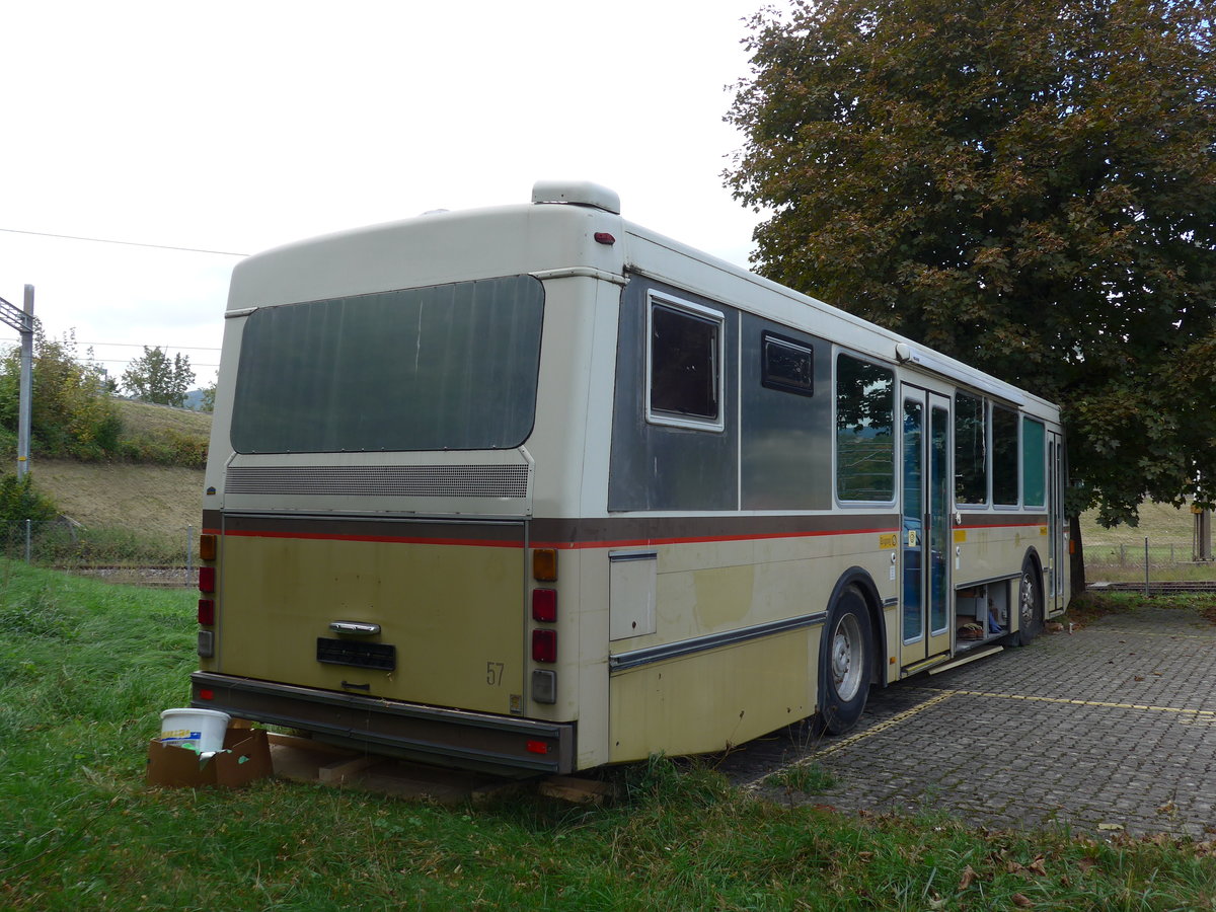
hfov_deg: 58.4
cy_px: 456
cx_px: 608
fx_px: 1089
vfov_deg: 45.4
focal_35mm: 31
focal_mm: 6.5
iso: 80
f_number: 2.8
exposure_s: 1/400
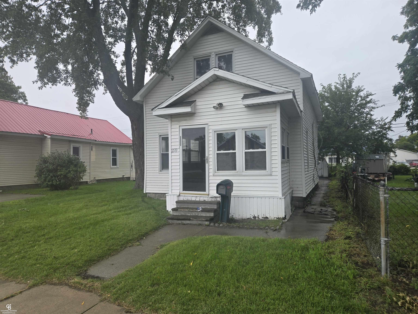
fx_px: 278
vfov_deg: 58.9
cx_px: 209
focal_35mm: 23
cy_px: 157
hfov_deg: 73.9
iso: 25
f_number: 1.8
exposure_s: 1/892
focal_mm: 5.4
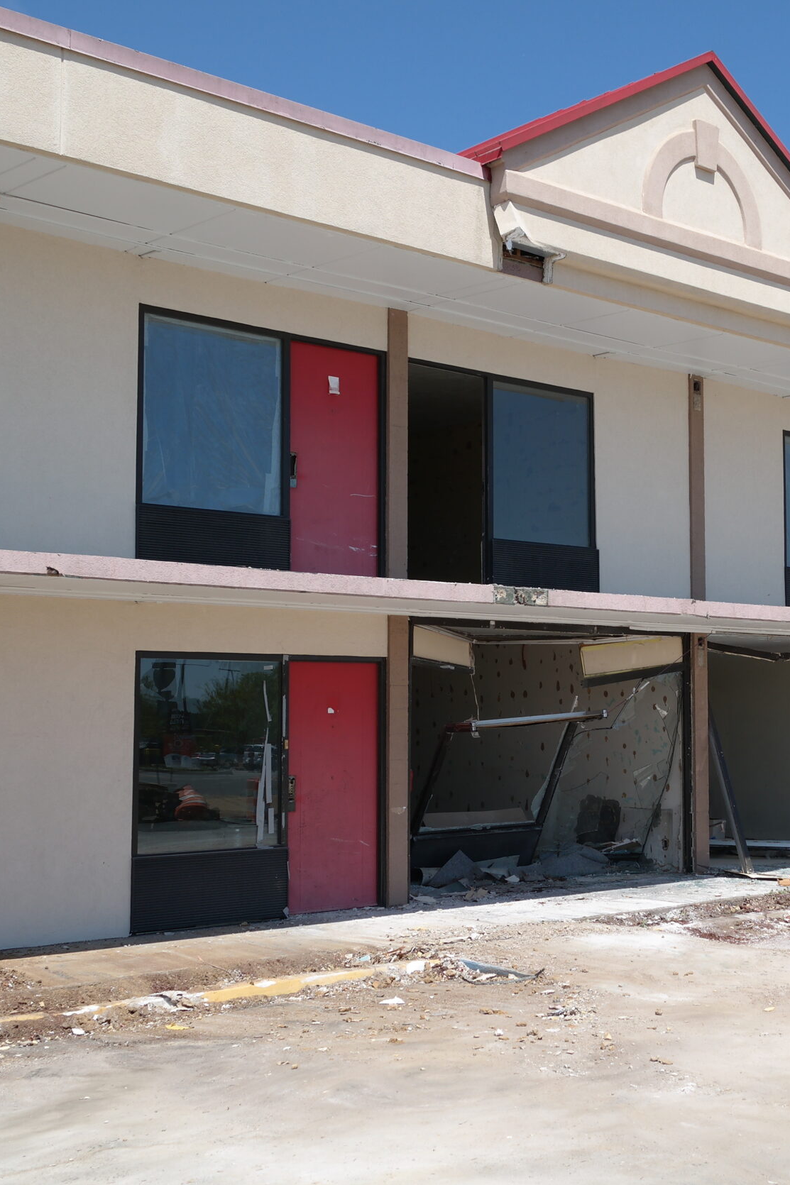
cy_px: 605
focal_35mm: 46
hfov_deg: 28.8
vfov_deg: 42.7
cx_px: 588
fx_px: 1514
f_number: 6.3
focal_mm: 20
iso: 100
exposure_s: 1/320
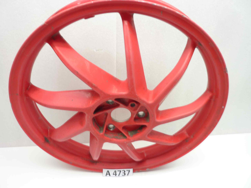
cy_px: 94
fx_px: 181
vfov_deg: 54.9
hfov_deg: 69.4
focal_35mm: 25
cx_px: 126
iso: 80
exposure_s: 1/8
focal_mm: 4.1
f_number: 3.3
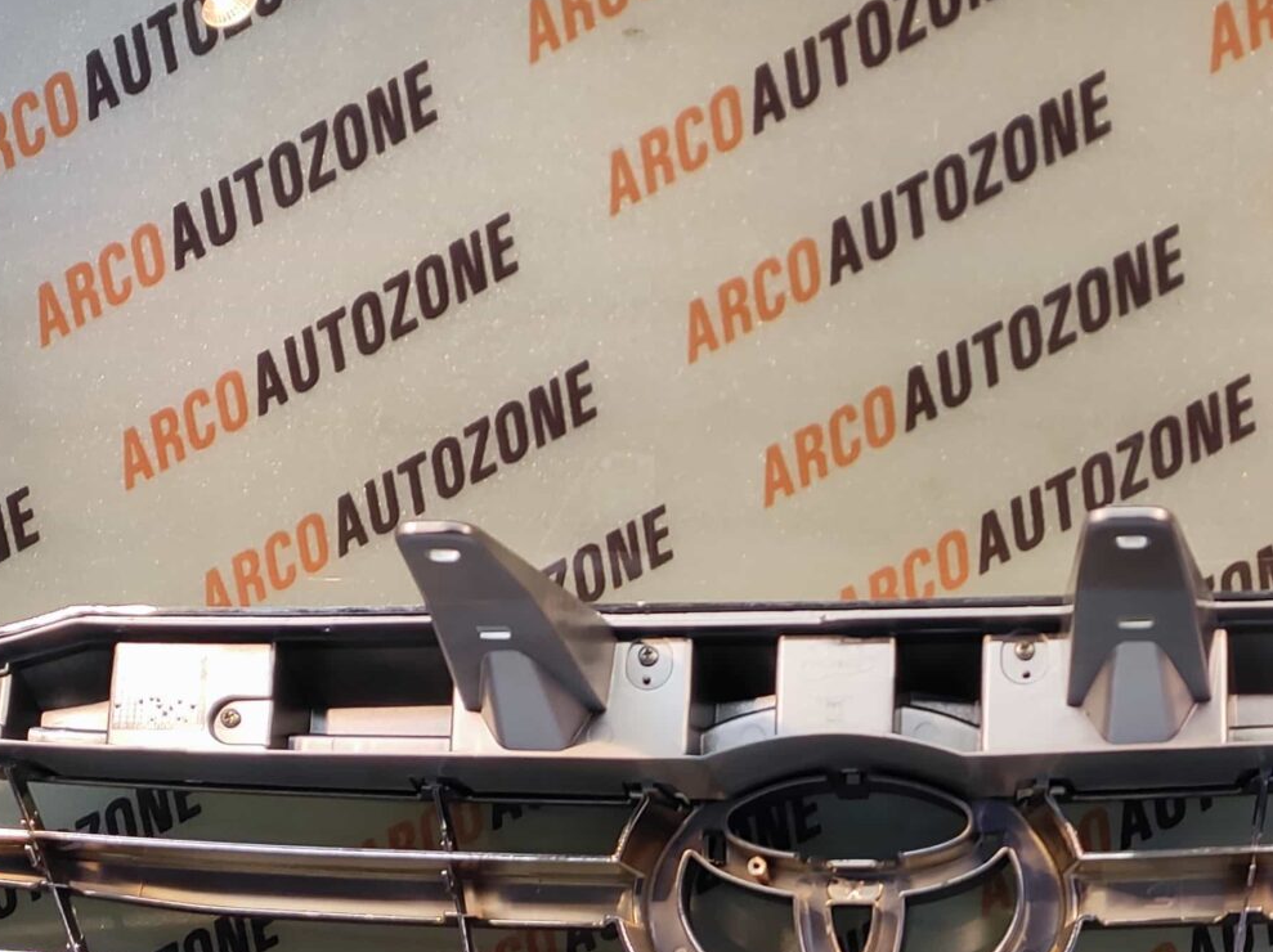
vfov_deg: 31.5
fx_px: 1617
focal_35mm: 44
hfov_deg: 42.0
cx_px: 910
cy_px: 835
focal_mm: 4.74
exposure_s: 1/33
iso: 100
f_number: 1.79
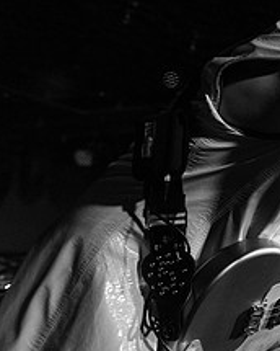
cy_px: 66
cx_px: 461
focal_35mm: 81
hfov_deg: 16.6
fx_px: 839
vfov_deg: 23.2
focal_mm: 32
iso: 2000
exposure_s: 1/160
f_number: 3.5
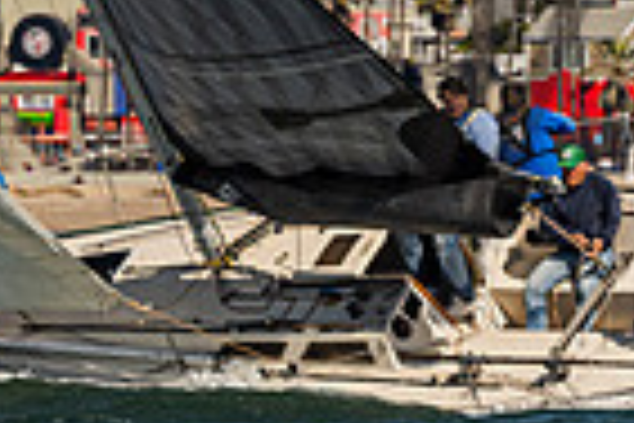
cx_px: 157
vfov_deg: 0.8
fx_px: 31786
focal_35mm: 1805
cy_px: -47
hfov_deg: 1.1
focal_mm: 330
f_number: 5.6
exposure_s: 1/6400
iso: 400
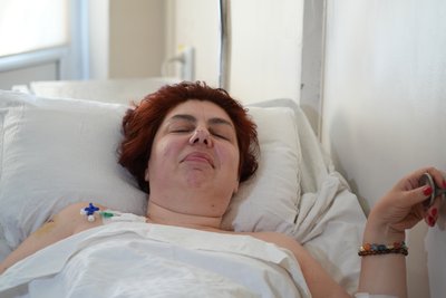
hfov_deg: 19.4
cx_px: 223
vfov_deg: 13.1
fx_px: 1301
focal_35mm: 105
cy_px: 149
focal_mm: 105
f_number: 4
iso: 400
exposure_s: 1/50
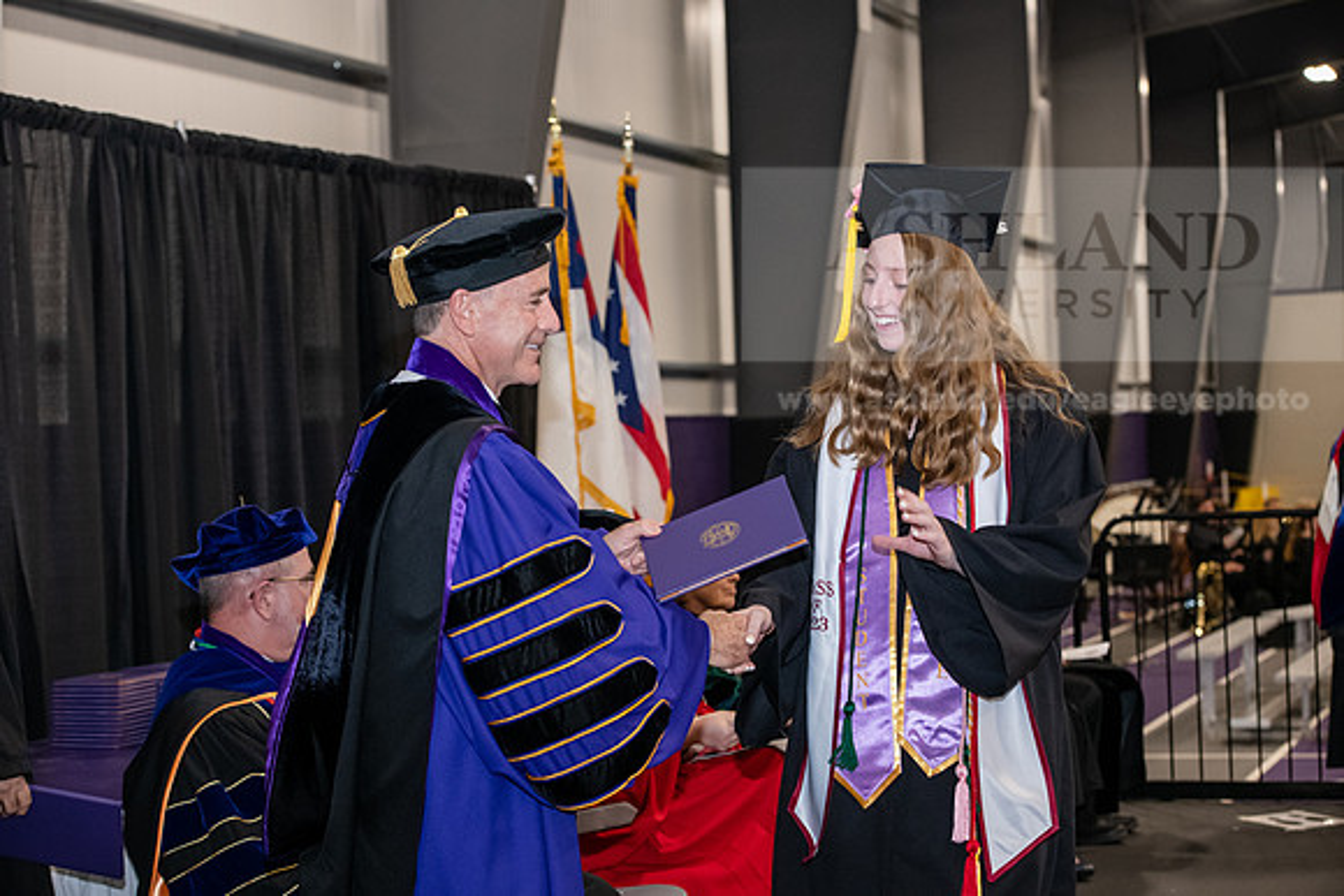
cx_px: 672
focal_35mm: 70
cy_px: 448
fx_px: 2614
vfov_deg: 19.5
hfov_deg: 28.8
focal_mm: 70
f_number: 5
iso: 2500
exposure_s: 1/200
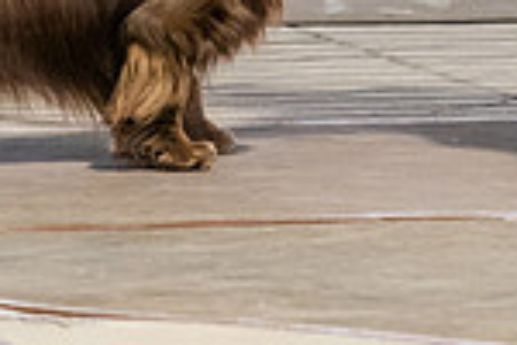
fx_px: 12105
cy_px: -259
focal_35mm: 843
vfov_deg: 1.6
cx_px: 271
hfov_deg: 2.4
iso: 6400
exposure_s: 1/250
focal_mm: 187
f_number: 3.5
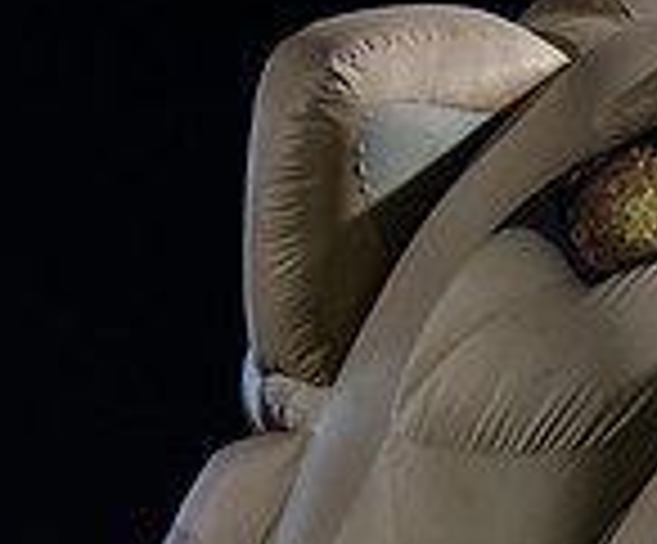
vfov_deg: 4.2
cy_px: 1168
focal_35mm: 370
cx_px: 1137
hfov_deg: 5.1
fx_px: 7297
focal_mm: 70
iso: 1000
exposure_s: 1/320
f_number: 3.2
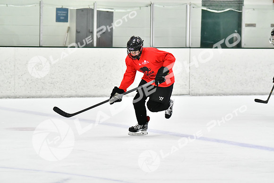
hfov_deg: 10.5
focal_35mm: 195
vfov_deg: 7.0
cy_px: 92
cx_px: 137
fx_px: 1484
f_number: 2.8
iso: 6400
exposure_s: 1/1600
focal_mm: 130
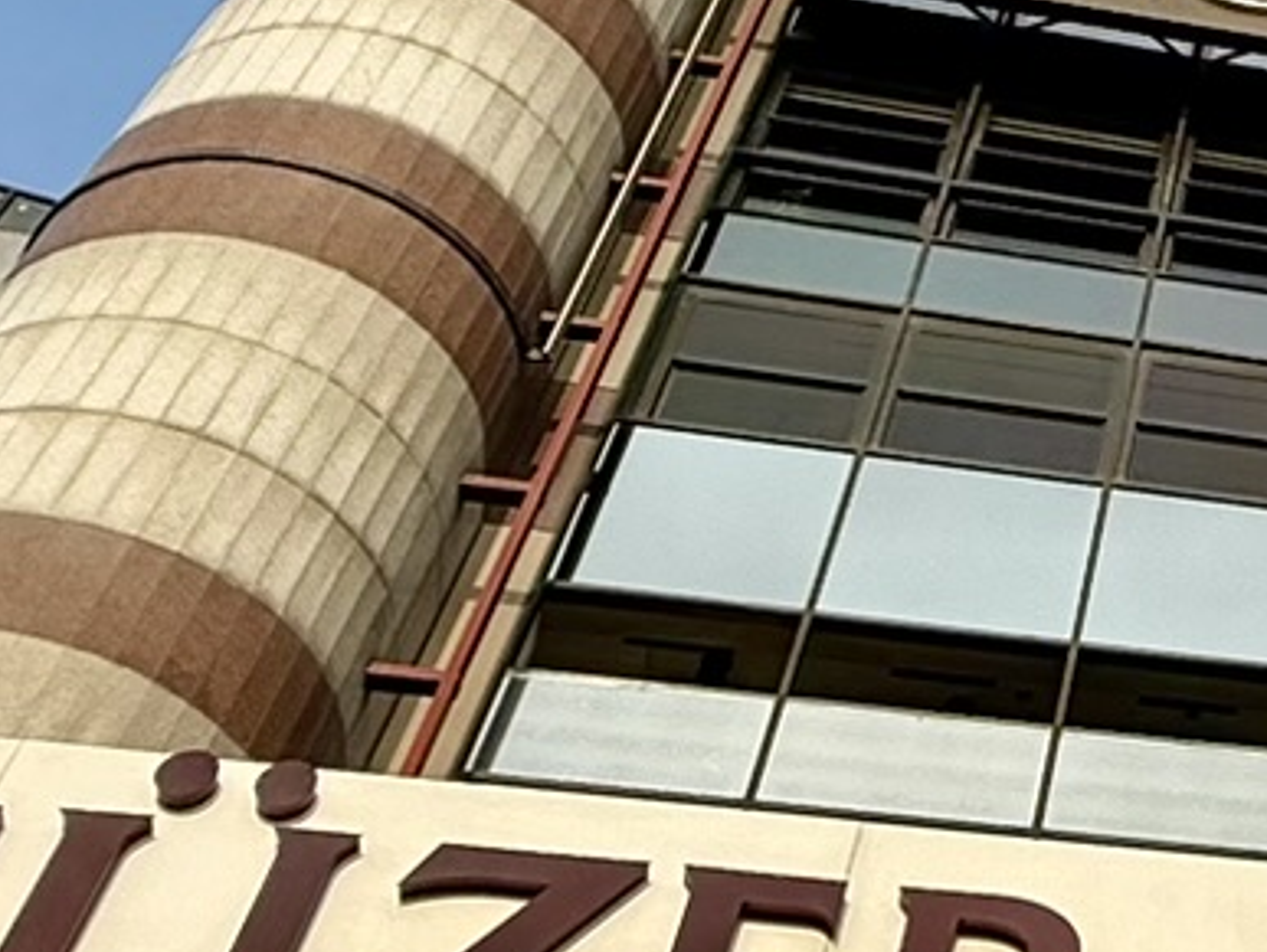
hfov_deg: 21.7
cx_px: 1925
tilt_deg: +55.8
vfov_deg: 19.3
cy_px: -46
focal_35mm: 74
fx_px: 2711
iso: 50
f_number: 2.2
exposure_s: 1/1189
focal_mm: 2.22
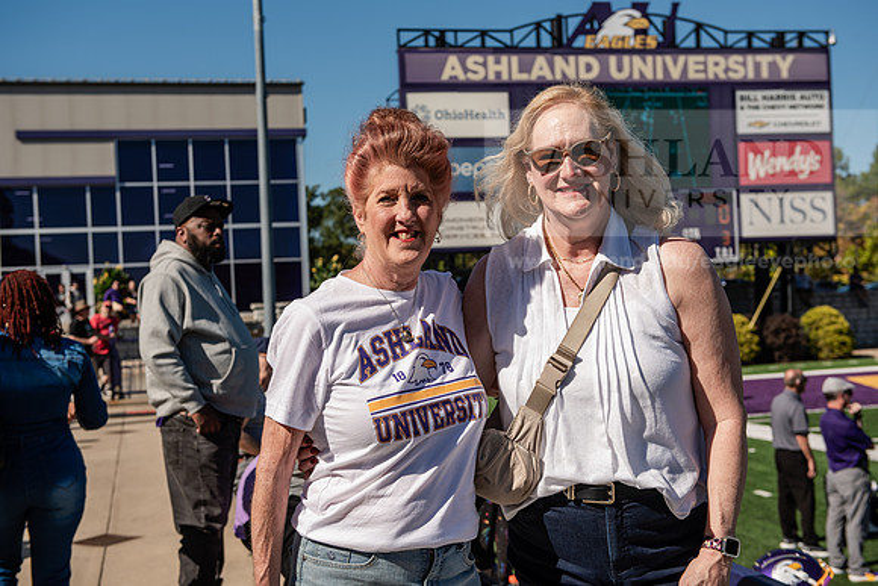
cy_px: 293
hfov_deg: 39.6
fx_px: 1220
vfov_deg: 27.0
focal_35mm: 50
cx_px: 439
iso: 125
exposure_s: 1/800
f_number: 5.6
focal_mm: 50
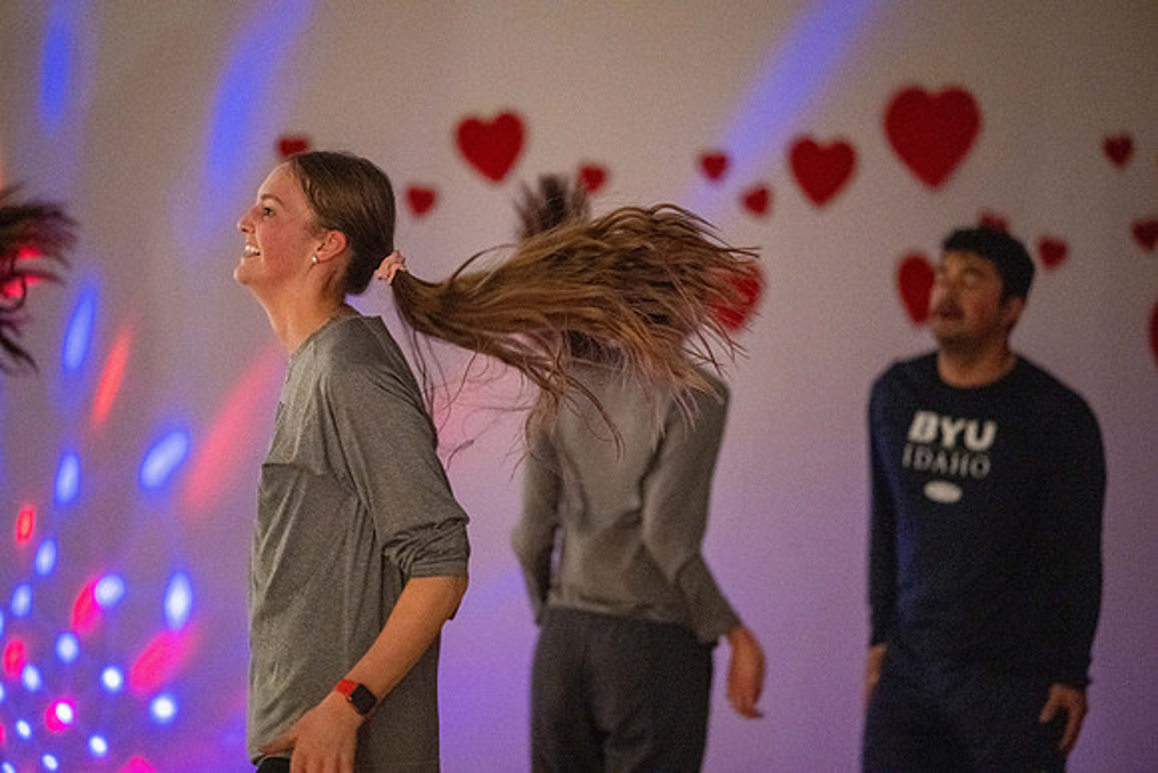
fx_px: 5791
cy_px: 386
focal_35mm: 180
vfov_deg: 7.6
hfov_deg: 11.4
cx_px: 579
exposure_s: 1/250
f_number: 2.8
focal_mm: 180
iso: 16000
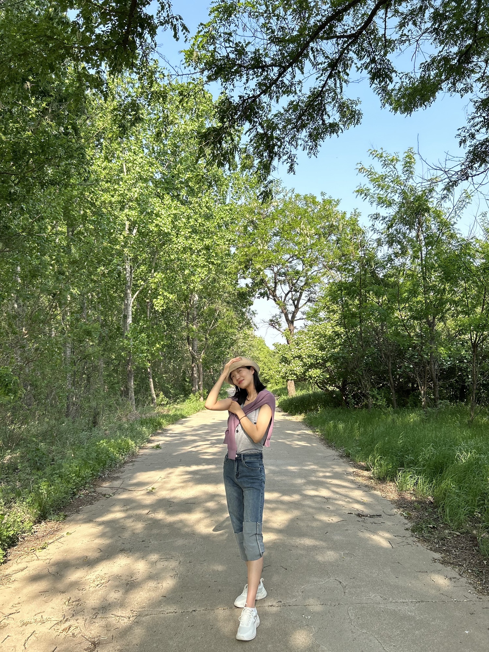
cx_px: 244
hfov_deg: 53.1
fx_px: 490
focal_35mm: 26
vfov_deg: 67.3
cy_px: 326
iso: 50
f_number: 1.5
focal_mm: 5.7
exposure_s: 1/1089
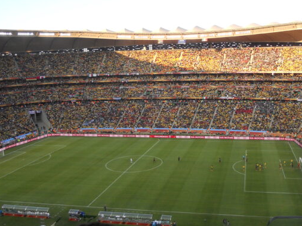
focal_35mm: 41
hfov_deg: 45.4
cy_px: 118
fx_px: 358
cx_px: 188
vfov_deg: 35.1
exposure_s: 1/160
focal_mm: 4.9
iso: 80
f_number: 3.2
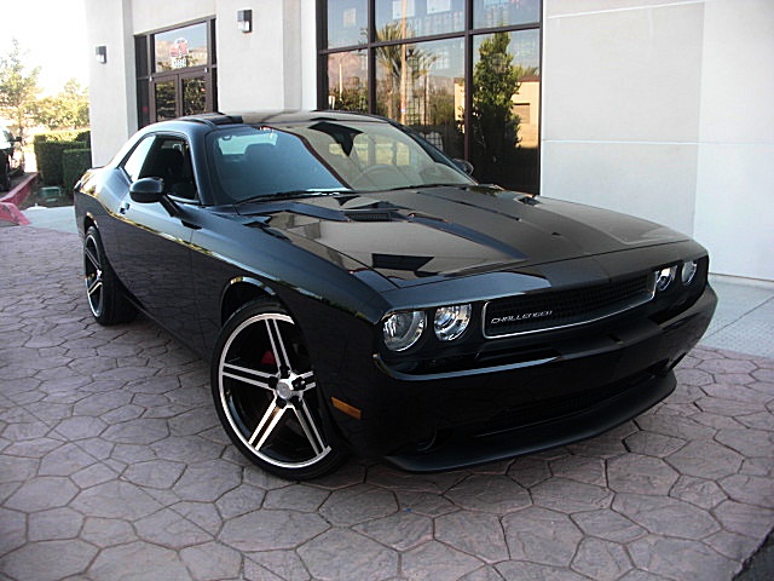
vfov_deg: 39.7
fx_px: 805
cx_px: 387
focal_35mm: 36
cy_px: 290
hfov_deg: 51.4
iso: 50
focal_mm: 6.3
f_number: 2.8
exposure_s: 1/60
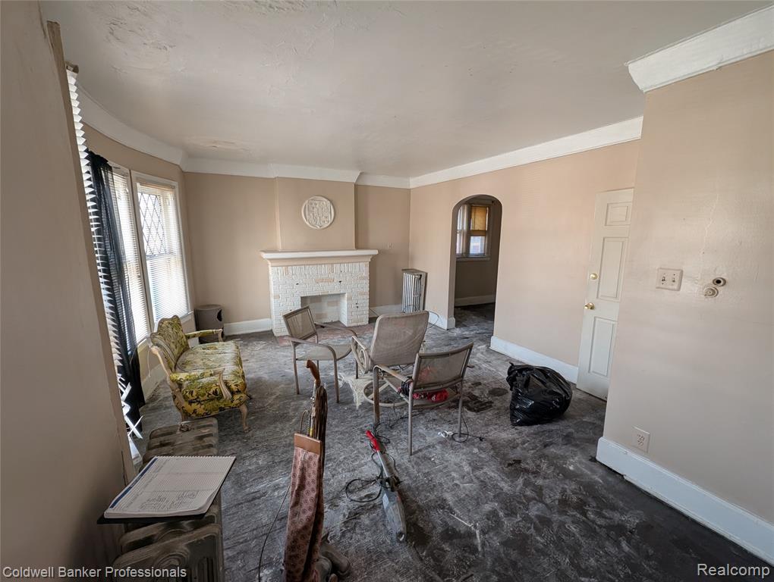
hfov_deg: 106.1
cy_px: 291
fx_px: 291
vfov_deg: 90.1
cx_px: 387
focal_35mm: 13
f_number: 2.2
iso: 48
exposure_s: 1/24.5
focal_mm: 1.95
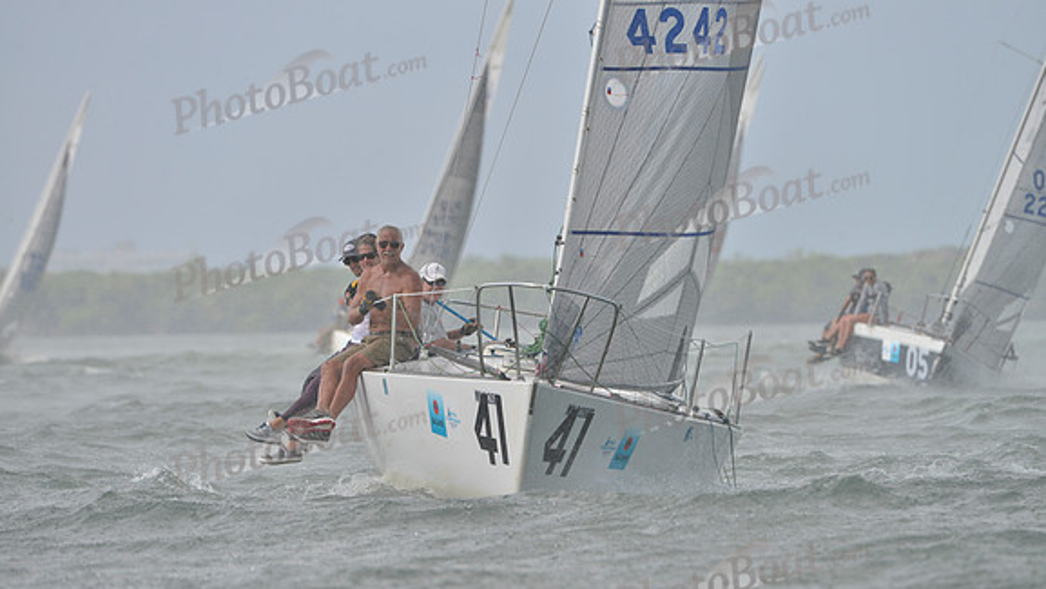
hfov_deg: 5.1
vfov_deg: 2.9
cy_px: 323
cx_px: 522
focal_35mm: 421
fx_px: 11681
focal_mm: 400
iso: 400
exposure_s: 1/1250
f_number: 7.1
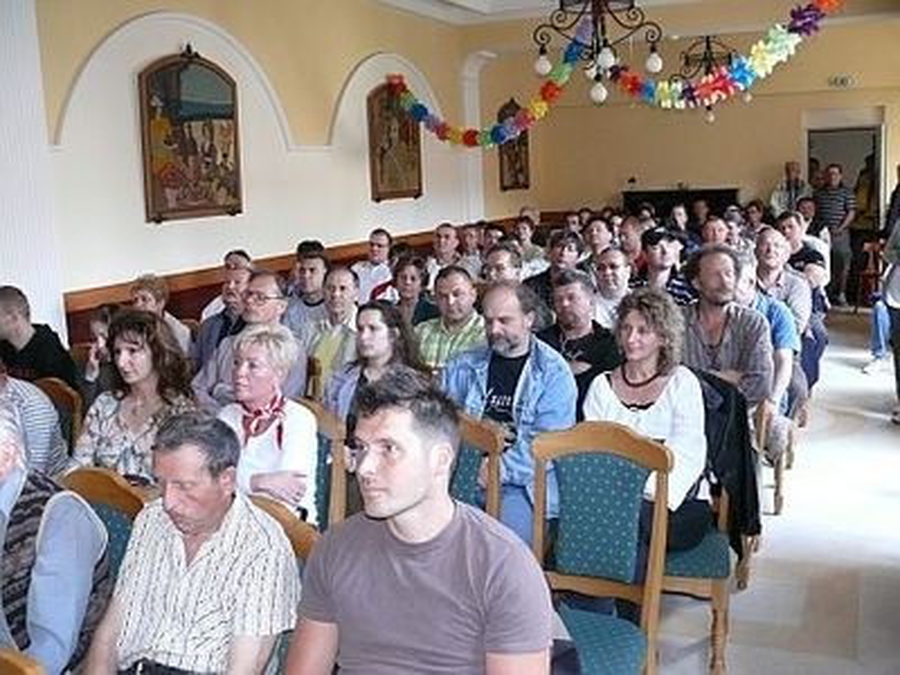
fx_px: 910
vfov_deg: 40.7
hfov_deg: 52.6
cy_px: 338
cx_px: 450
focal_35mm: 35
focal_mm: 7.4
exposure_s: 1/30
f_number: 2.8
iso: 400
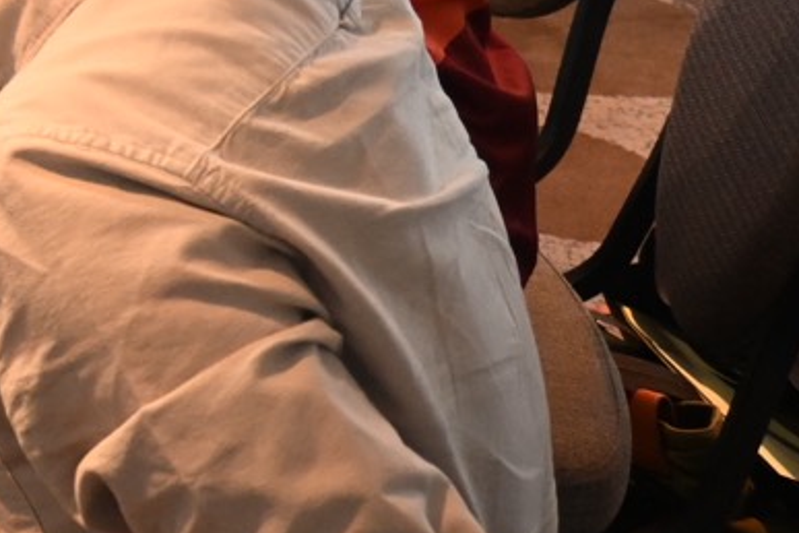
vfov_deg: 10.8
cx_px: -939
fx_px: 2711
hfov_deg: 13.6
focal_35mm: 122
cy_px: -254
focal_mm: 17.5
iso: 1000
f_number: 3.5
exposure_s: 1/30
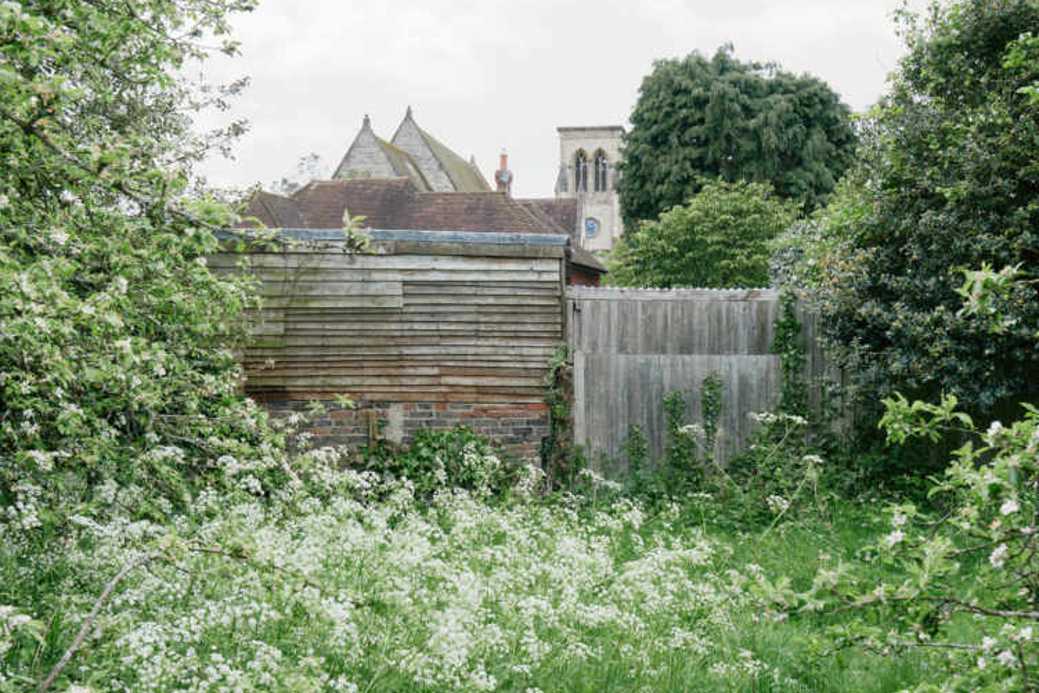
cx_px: 530
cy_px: 347
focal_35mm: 45
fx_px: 1299
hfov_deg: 43.6
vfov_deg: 29.9
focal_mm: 29.2
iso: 640
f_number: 6.4
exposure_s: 1/250
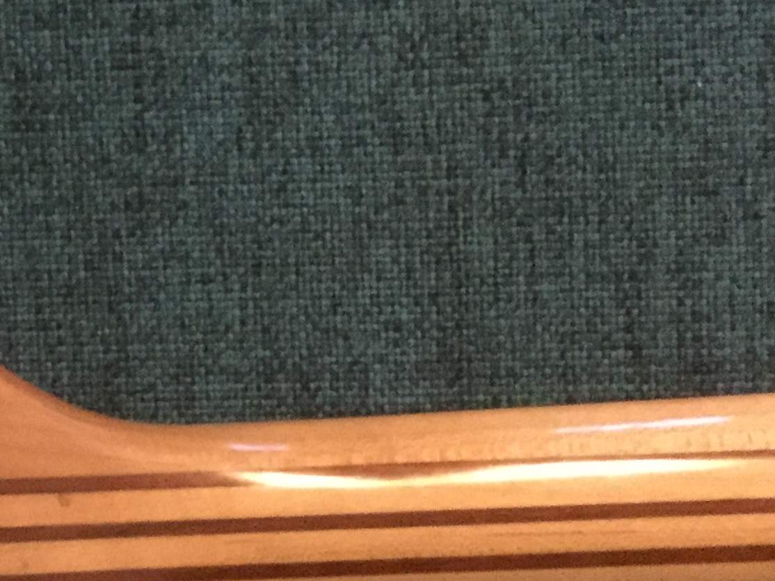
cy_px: 469
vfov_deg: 17.2
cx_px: -22
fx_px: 1903
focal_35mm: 85
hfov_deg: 22.1
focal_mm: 4.15
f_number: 2.2
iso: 1600
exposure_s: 1/15
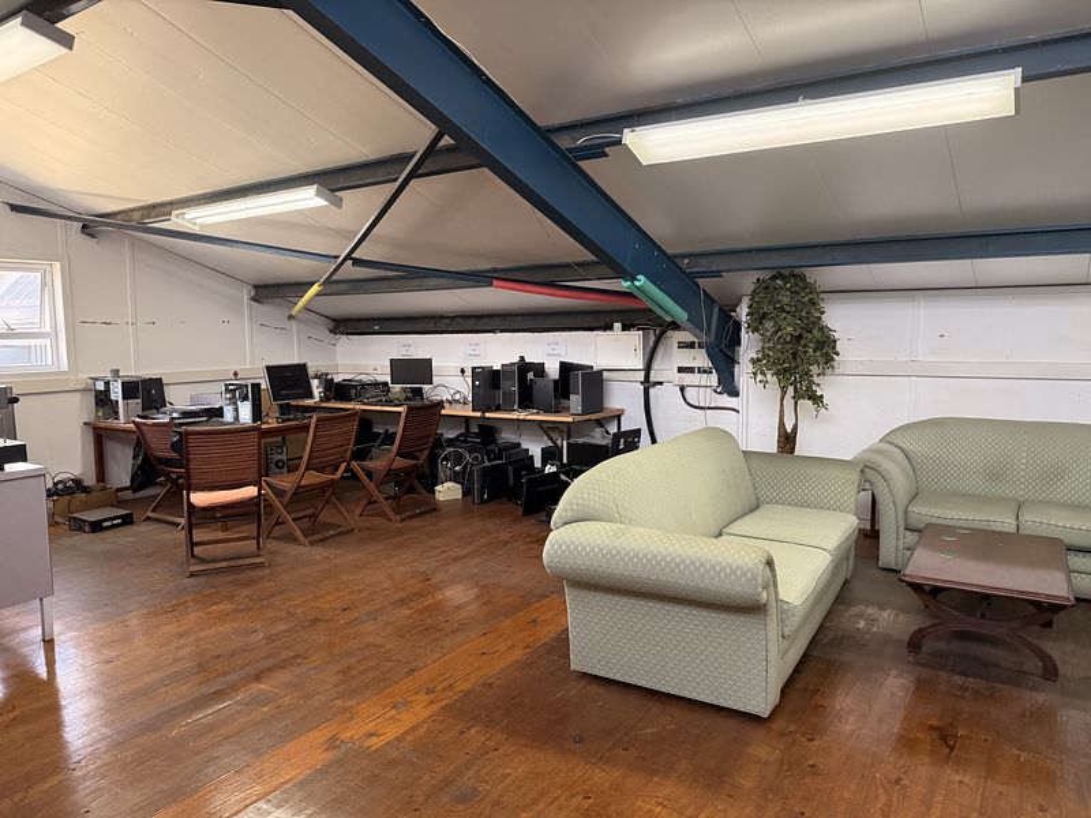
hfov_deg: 71.6
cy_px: 409
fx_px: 756
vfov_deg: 56.8
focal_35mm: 24
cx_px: 546
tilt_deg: -5.1
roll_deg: -1.4
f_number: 1.78
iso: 200
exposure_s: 1/167
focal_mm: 6.76
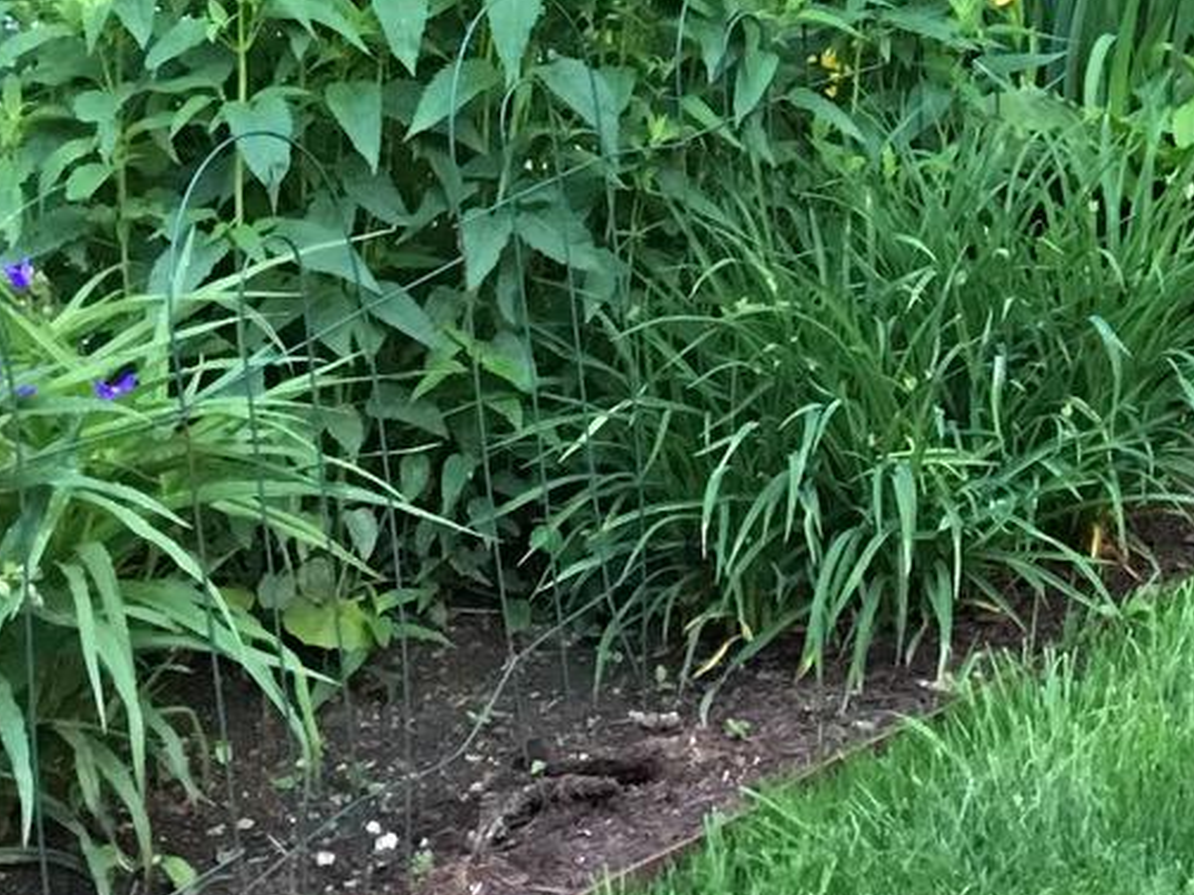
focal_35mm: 118
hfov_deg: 15.3
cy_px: -513
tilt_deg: +0.6
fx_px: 4069
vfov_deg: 11.9
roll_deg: -2.0
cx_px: 1861
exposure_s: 1/15
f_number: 2.2
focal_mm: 4.15
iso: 80
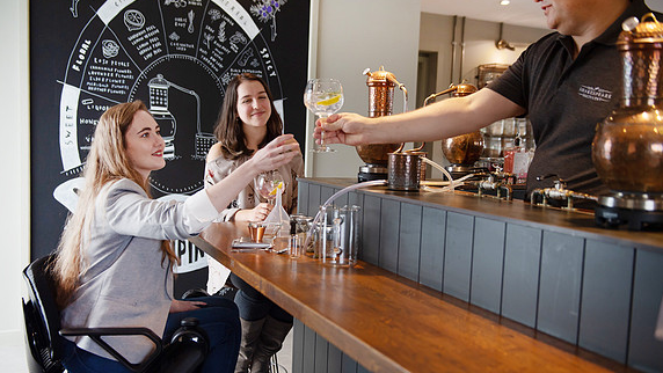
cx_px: 329
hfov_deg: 58.0
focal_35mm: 34
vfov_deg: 34.7
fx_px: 598
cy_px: 199
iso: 400
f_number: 2.8
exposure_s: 1/250
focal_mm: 32
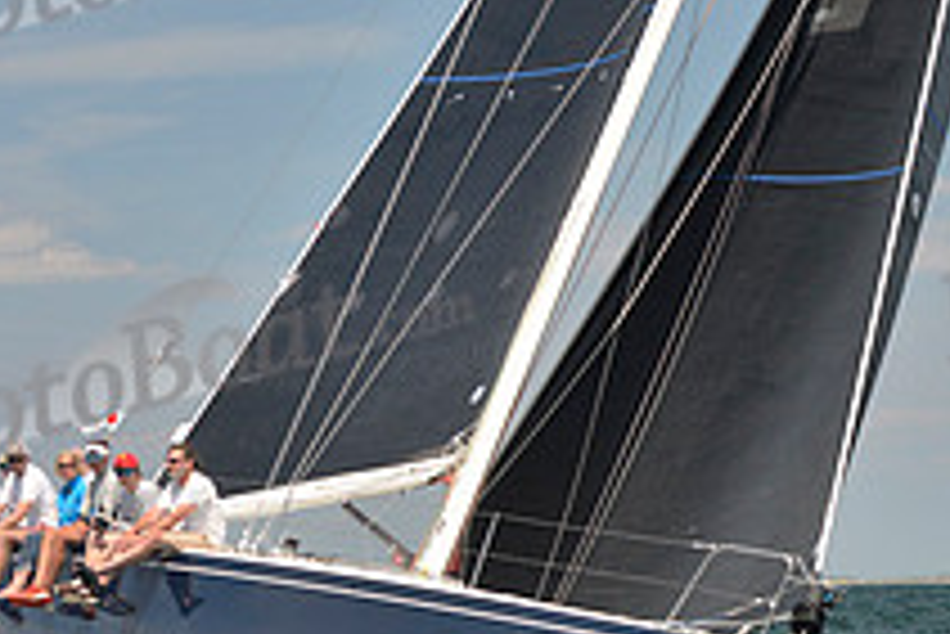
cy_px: 542
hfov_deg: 10.7
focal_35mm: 192
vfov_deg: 7.2
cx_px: 711
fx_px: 5070
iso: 400
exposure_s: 1/800
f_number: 5.6
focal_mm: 70
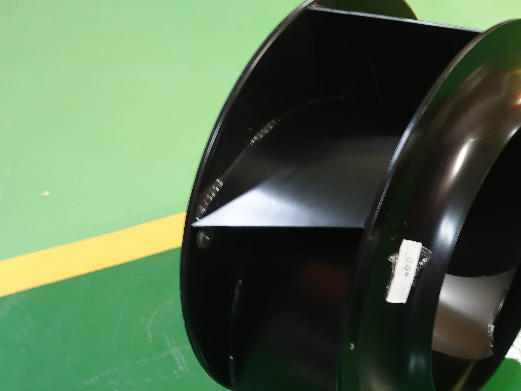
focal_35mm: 59
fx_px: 888
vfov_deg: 24.8
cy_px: 236
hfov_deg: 32.1
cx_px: 388
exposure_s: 1/13
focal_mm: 14.3
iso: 800
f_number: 2.8
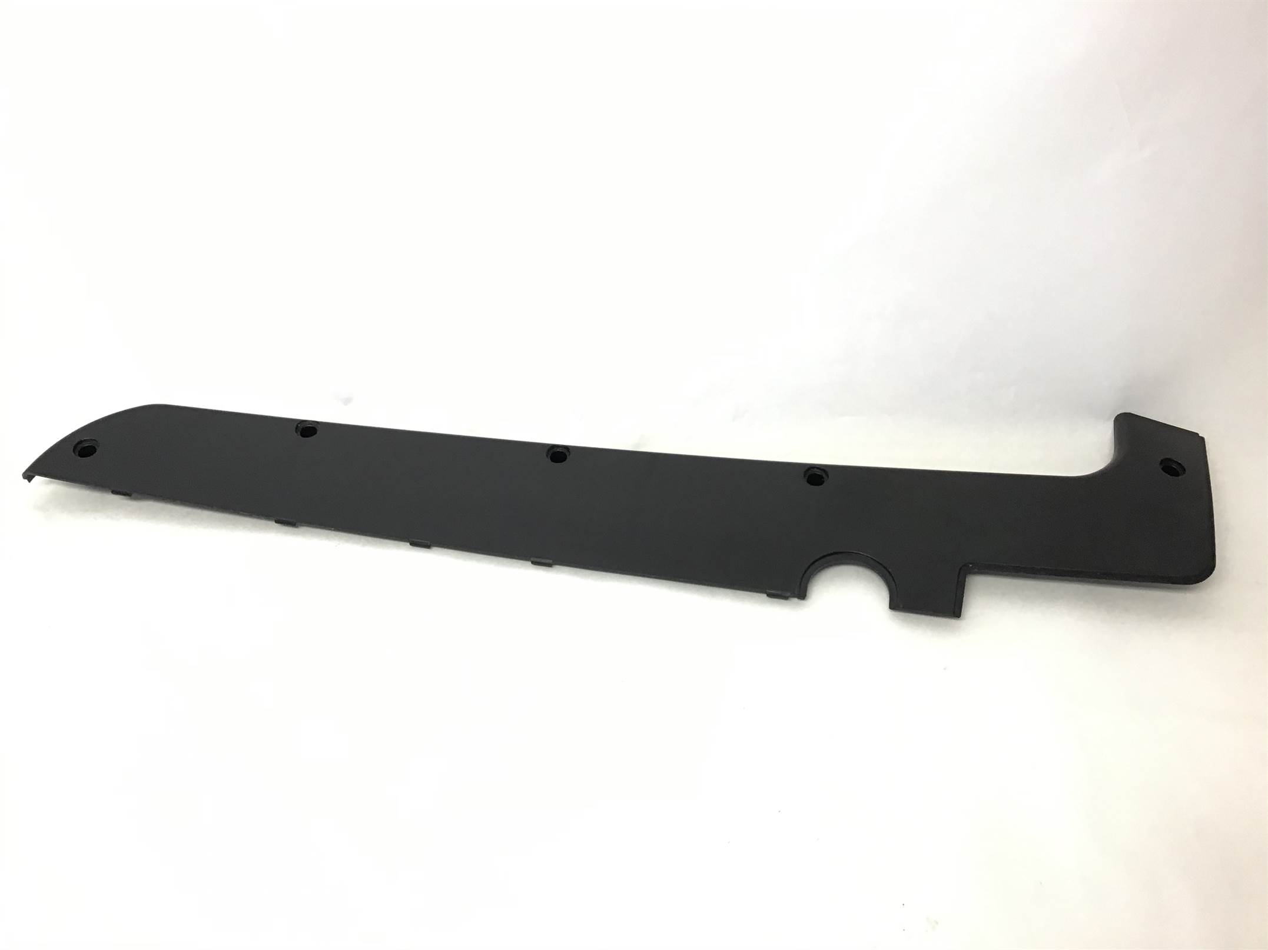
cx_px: 634
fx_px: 1135
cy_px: 475
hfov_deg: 58.4
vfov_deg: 45.4
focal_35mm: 31
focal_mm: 3.3
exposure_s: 1/30
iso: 32
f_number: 2.4
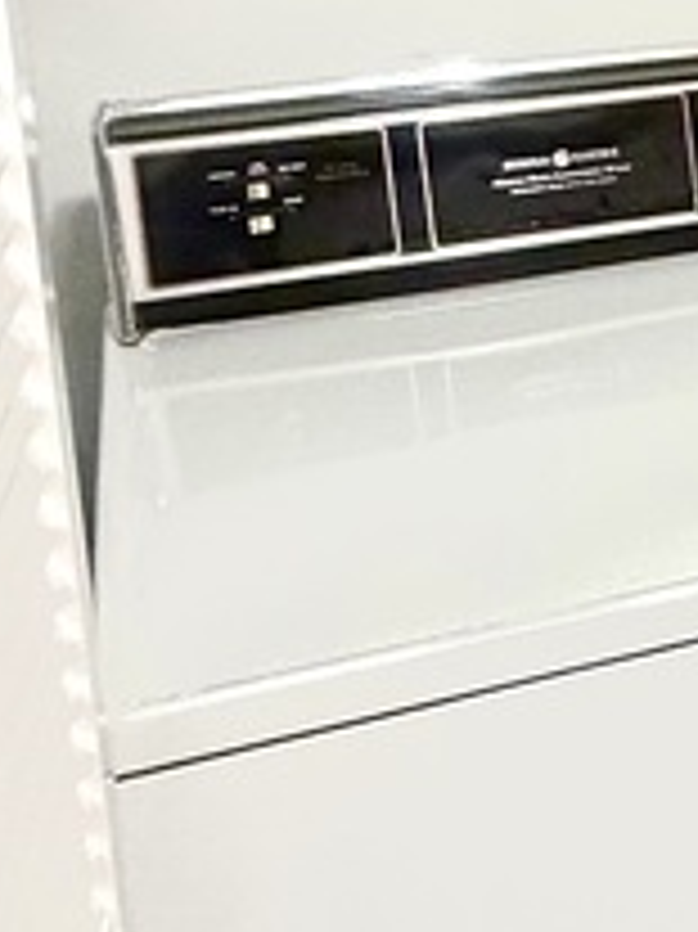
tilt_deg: -16.0
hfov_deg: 16.8
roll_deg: -2.3
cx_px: 1247
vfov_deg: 26.0
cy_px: 122
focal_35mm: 73
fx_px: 1965
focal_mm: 2.22
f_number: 2.2
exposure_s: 1/60
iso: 500
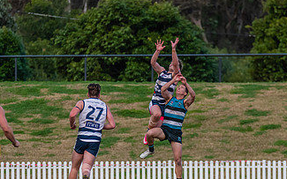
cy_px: 120
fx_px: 5787
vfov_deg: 1.8
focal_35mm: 740
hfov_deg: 2.8
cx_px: 181
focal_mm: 350
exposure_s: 1/2000
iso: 1250
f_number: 6
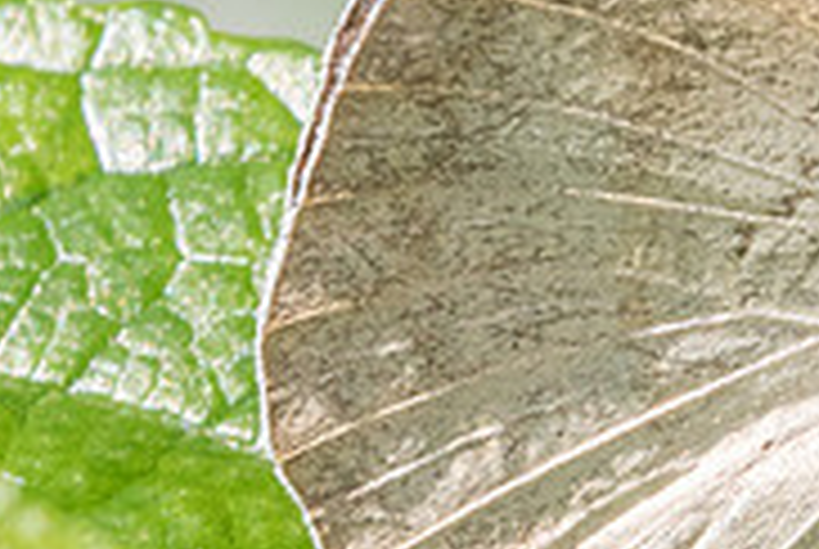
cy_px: 164
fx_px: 73578
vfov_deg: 0.4
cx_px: 1084
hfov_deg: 0.6
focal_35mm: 3229
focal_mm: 400
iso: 800
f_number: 14
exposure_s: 1/250
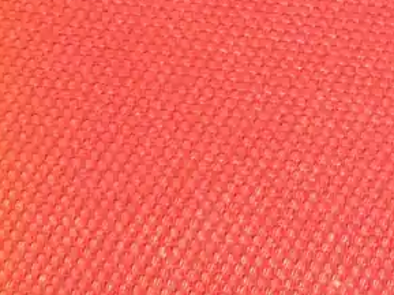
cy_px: 74
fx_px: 1376
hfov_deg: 14.6
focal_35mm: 121
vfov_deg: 12.2
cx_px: 680
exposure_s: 1/15
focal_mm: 4.28
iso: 500
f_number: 2.4
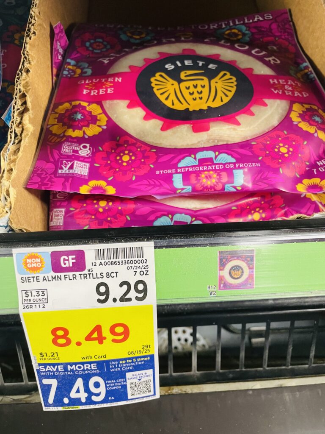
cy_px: 217
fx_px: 325
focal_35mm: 26
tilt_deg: -55.2
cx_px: 162
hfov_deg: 53.1
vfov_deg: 67.3
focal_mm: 4.2
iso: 160
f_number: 1.6
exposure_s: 1/60
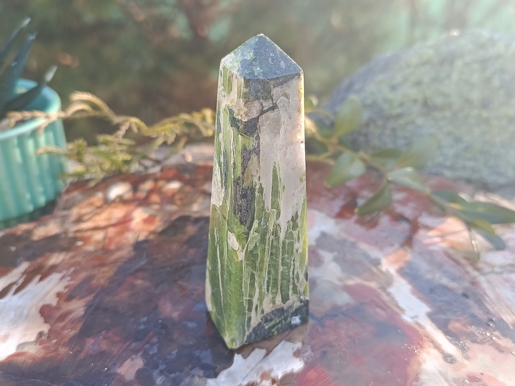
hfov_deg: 55.4
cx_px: 258
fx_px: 491
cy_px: 193
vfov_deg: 42.9
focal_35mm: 33
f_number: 1.7
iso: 142
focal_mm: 5.24
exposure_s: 1/100
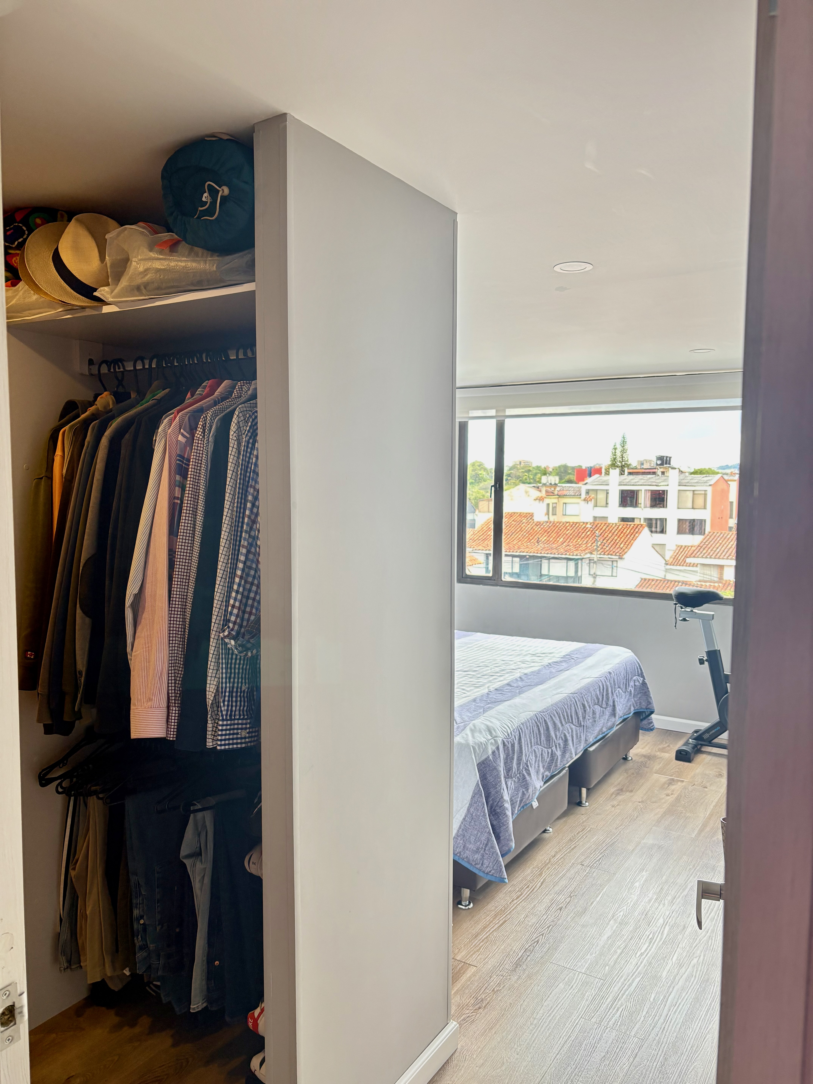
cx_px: 406
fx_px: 814
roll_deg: -0.5
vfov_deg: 67.3
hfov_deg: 53.1
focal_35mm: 26
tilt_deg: -4.2
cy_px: 542
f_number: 1.6
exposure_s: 1/62
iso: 125
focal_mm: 5.96
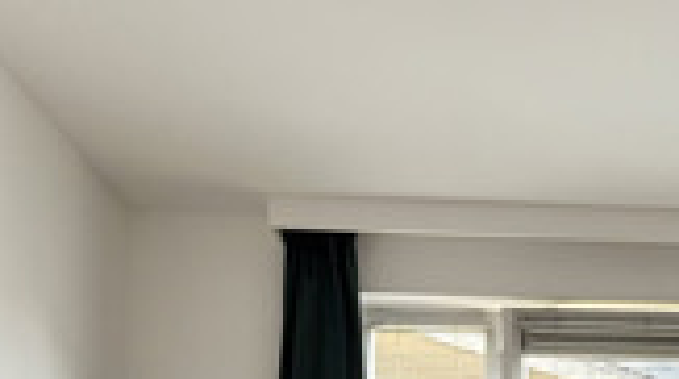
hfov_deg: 33.0
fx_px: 1078
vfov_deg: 16.4
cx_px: 623
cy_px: 700
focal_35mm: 60
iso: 80
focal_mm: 2.22
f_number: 2.2
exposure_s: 1/99
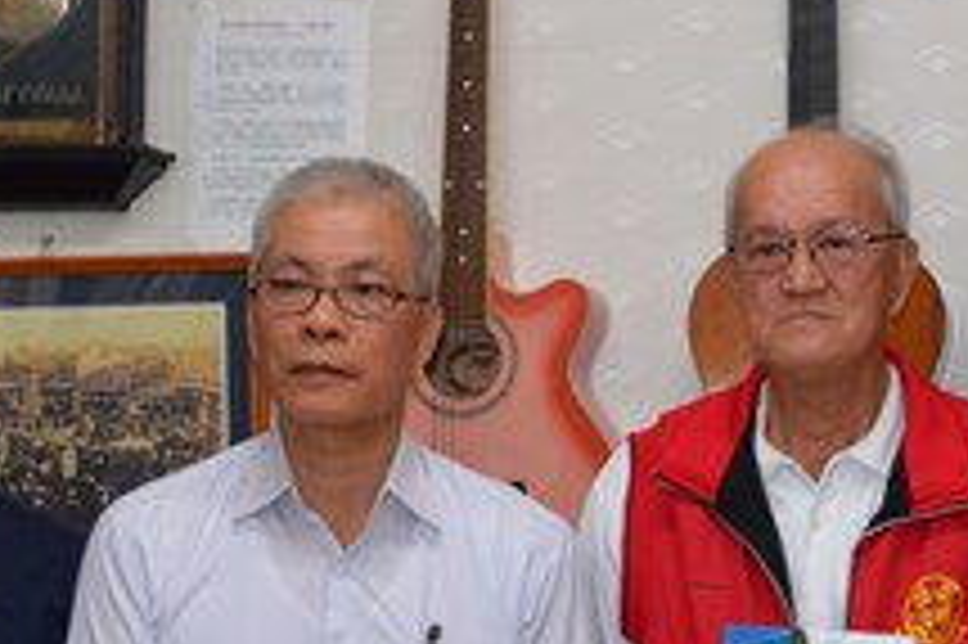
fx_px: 3117
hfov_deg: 17.4
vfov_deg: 11.8
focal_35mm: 116
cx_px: 878
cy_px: 347
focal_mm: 26
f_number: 4.2
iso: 1100
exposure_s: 1/60
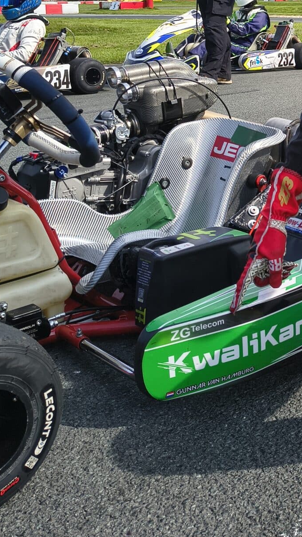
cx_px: 389
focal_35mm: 55
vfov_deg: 36.2
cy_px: 85
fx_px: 783
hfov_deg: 20.1
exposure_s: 1/1632
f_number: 1.8
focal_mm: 5.56
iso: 100
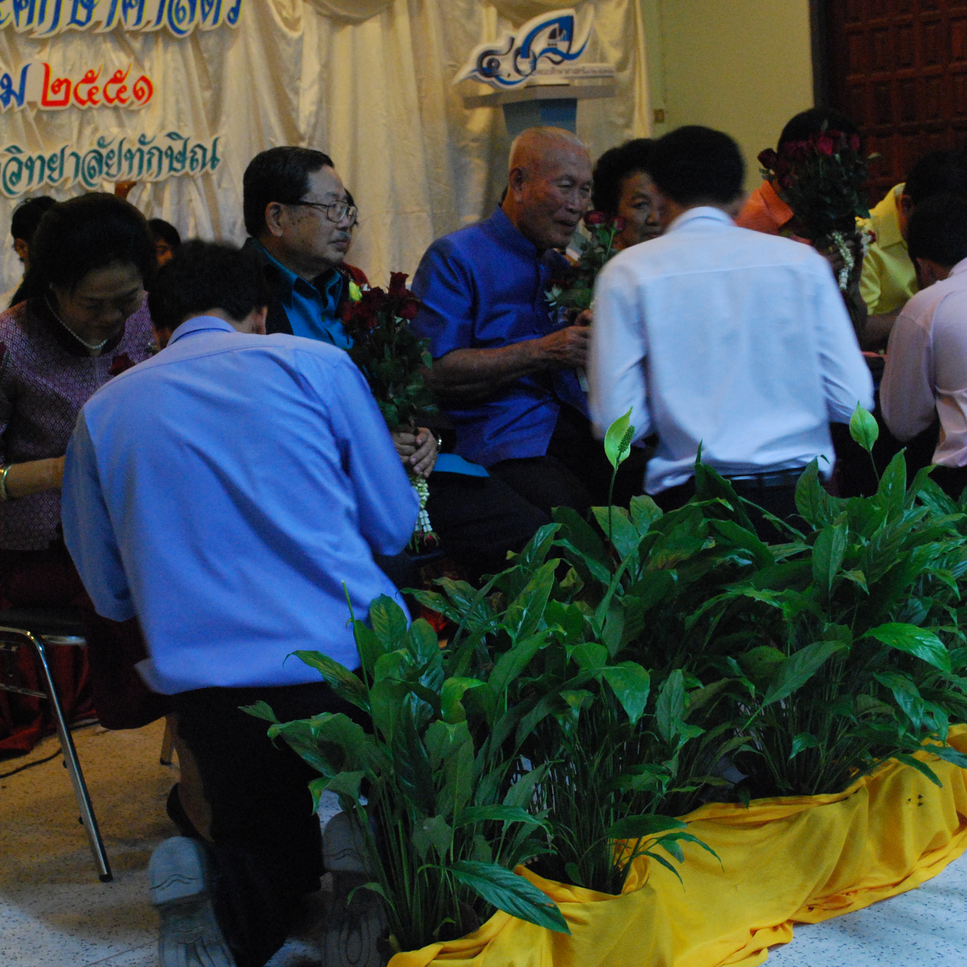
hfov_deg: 30.0
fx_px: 1801
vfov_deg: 30.0
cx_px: 389
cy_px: 470
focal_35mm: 57
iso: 1600
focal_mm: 28
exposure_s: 1/25
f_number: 5.6
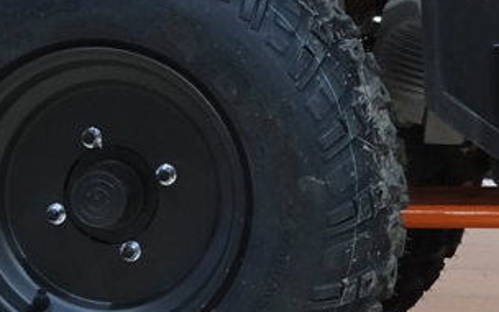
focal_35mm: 274
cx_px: 676
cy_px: -249
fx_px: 3726
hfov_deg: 7.6
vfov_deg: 4.7
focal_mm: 34.2
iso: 1600
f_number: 4
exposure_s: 1/100
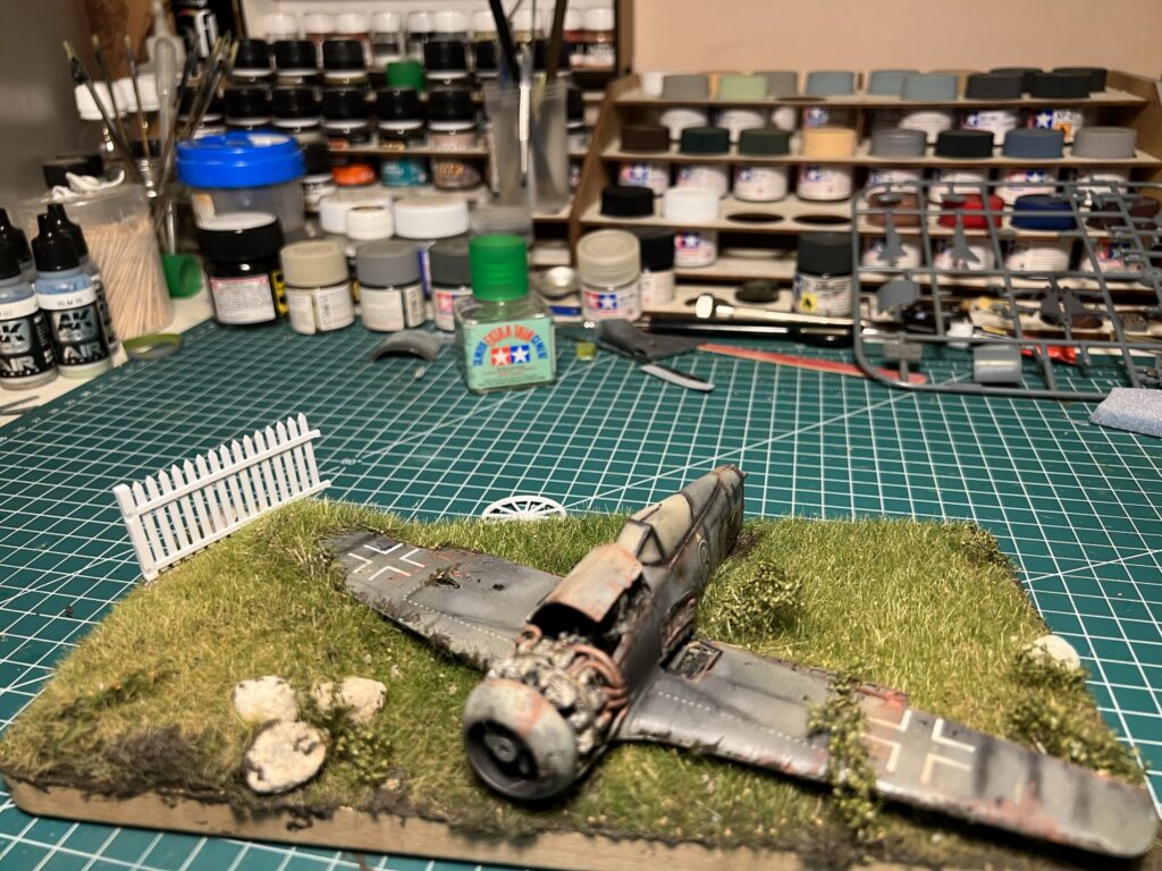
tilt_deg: -26.5
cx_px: 581
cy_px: 436
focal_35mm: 26
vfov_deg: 53.1
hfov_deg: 67.3
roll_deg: +1.8
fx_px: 873
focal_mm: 5.7
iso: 125
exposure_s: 1/50
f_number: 1.5
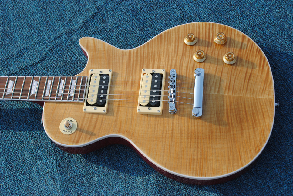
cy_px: 97
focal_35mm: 59
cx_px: 147
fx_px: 481
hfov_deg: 33.9
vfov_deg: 23.0
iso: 100
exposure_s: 1/200
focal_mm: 38
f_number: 7.1
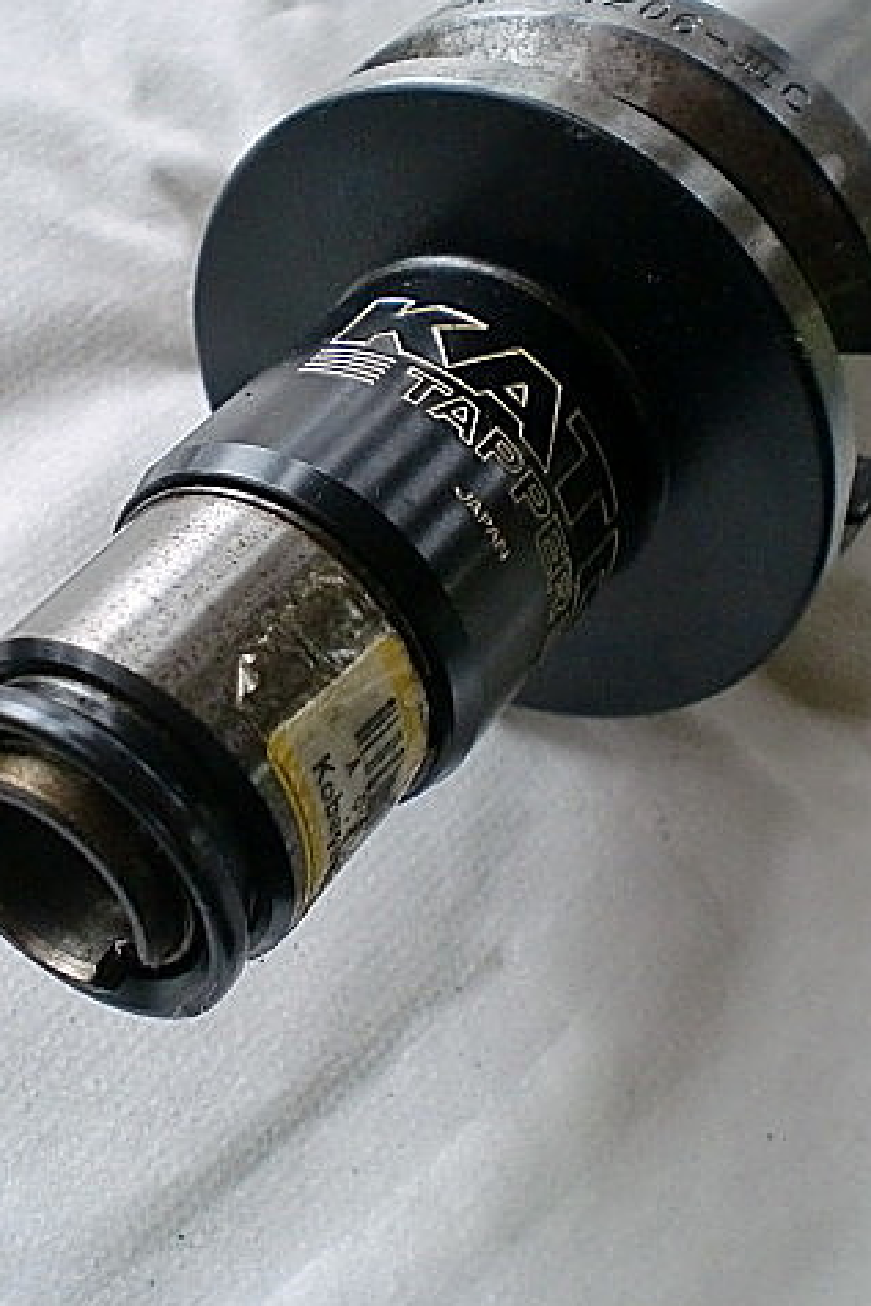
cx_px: 305
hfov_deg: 27.4
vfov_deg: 40.3
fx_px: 1777
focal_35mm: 49
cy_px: 657
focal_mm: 6.3
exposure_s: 1/60
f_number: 3.1
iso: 320
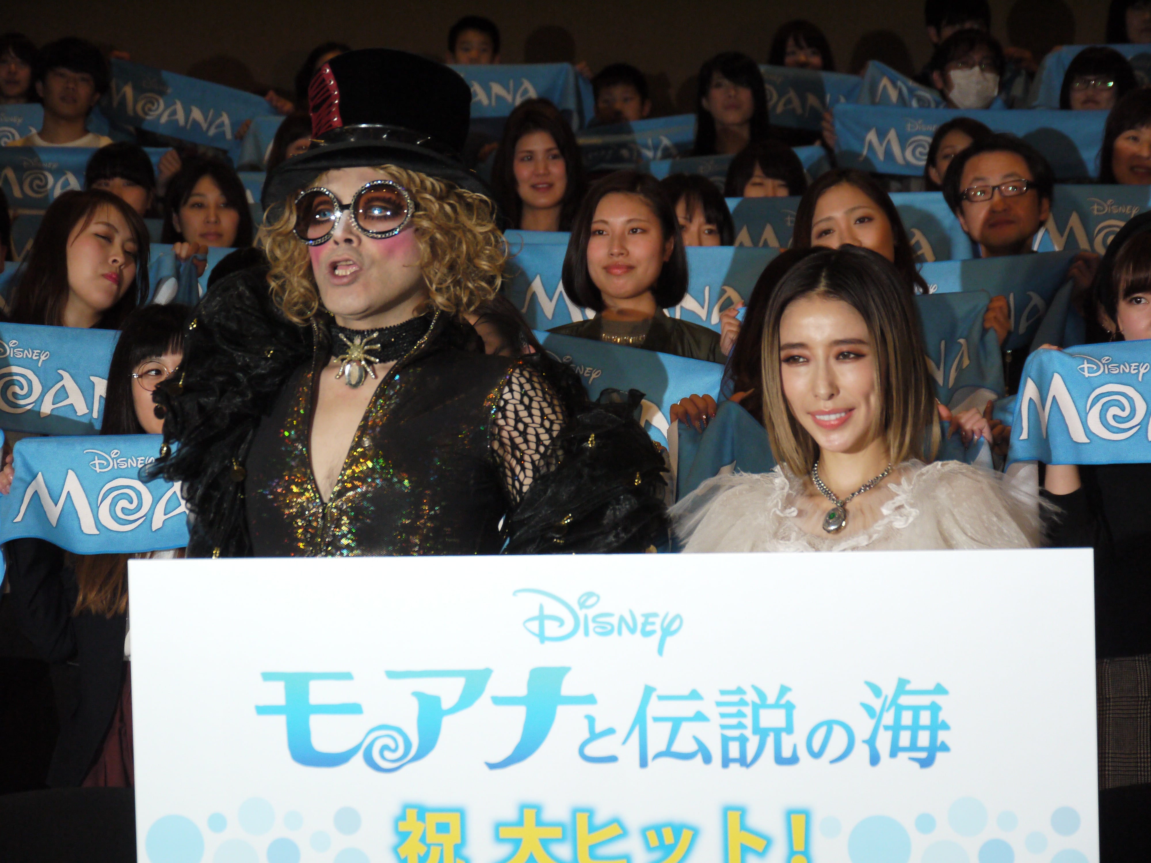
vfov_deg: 11.1
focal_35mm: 134
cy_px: 432
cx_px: 576
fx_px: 4456
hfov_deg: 14.7
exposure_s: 1/125
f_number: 5.7
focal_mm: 67
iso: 640
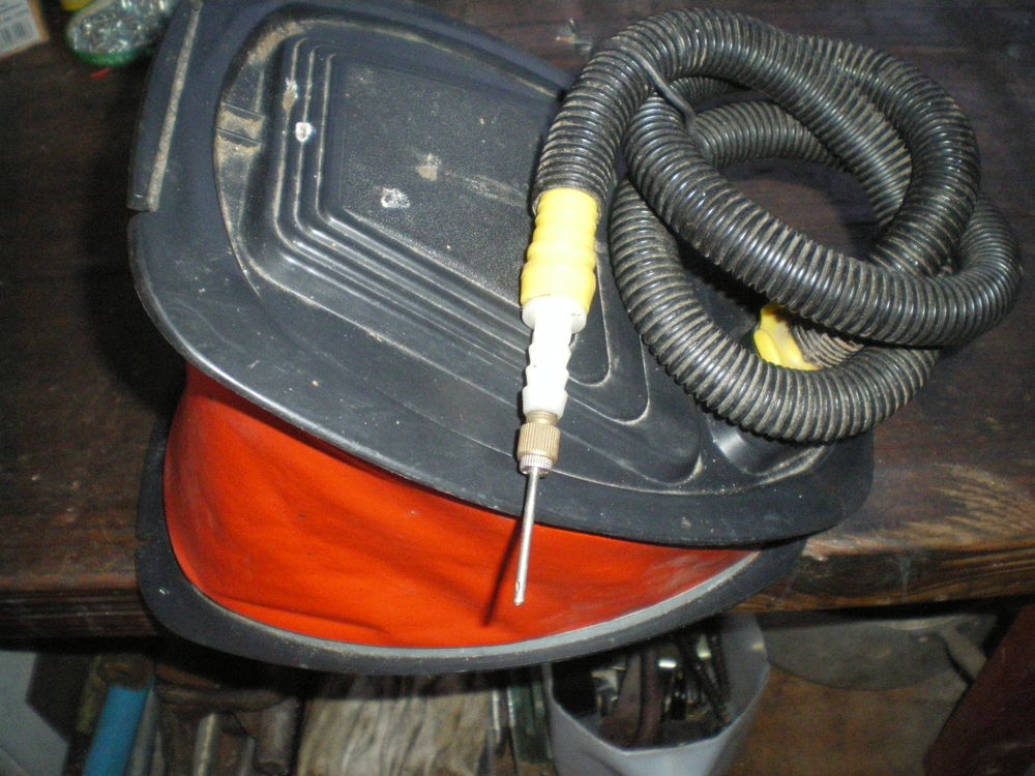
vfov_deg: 39.7
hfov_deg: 51.4
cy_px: 388
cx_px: 518
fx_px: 1076
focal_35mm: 36
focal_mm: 6.3
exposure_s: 1/50
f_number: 3.1
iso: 800
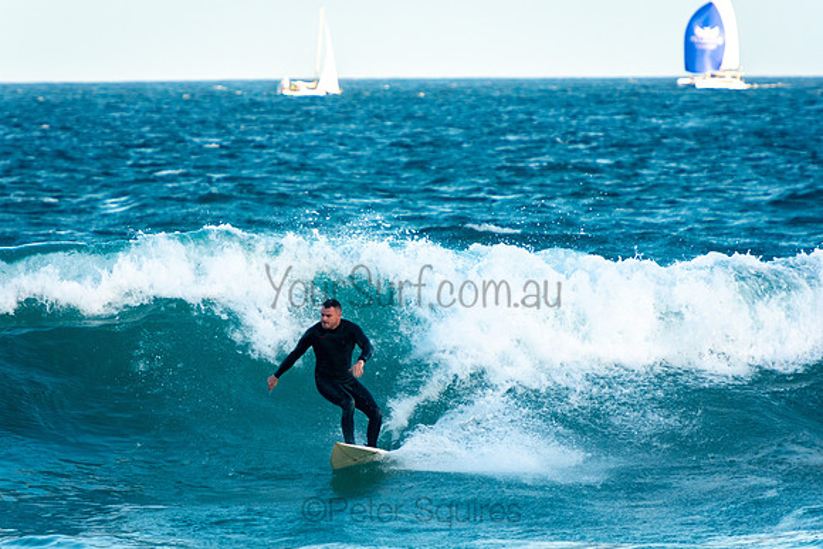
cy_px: 274
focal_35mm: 480
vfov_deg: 2.9
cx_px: 412
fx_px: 10975
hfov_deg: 4.3
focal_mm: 320
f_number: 5.6
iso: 640
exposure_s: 1/800
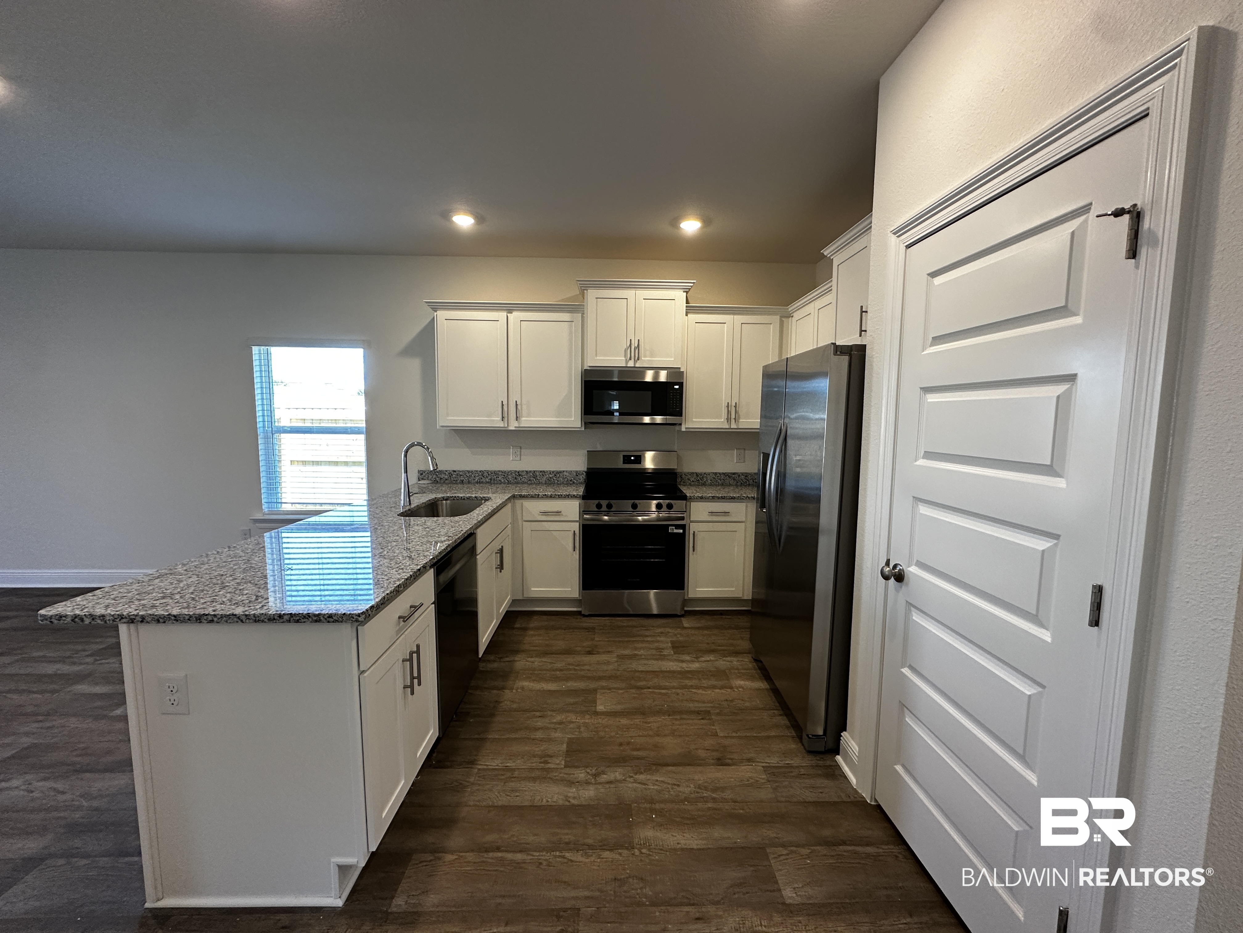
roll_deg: -1.1
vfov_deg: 85.7
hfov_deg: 102.1
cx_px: 622
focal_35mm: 14
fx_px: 503
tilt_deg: -5.4
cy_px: 466
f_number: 2.2
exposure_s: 1/120
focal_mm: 2.22
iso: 250
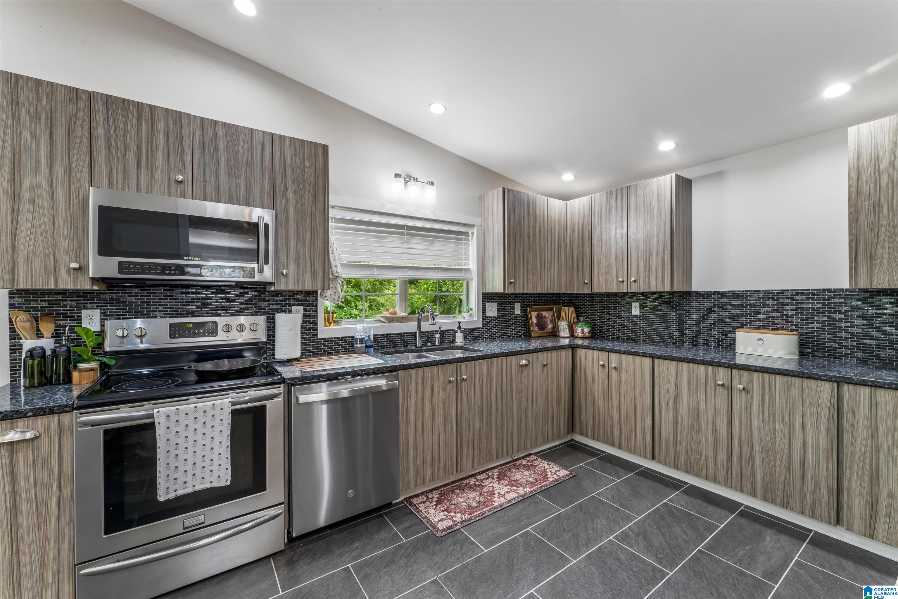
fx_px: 364
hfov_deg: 101.9
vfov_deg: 78.8
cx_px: 449
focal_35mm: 15
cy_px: 300
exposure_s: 1/3.33
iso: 400
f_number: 13
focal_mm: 14.6
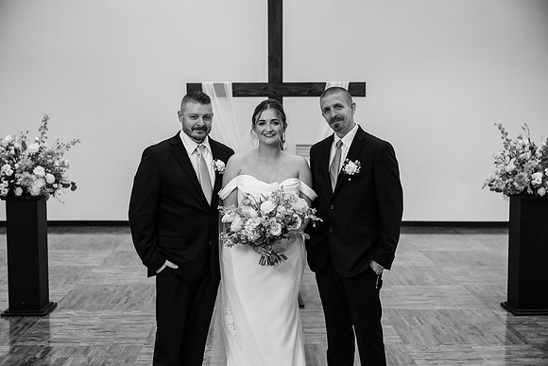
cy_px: 183
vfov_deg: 29.3
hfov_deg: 42.7
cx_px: 274
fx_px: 700
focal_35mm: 46
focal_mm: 46
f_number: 3.2
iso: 320
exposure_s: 1/60
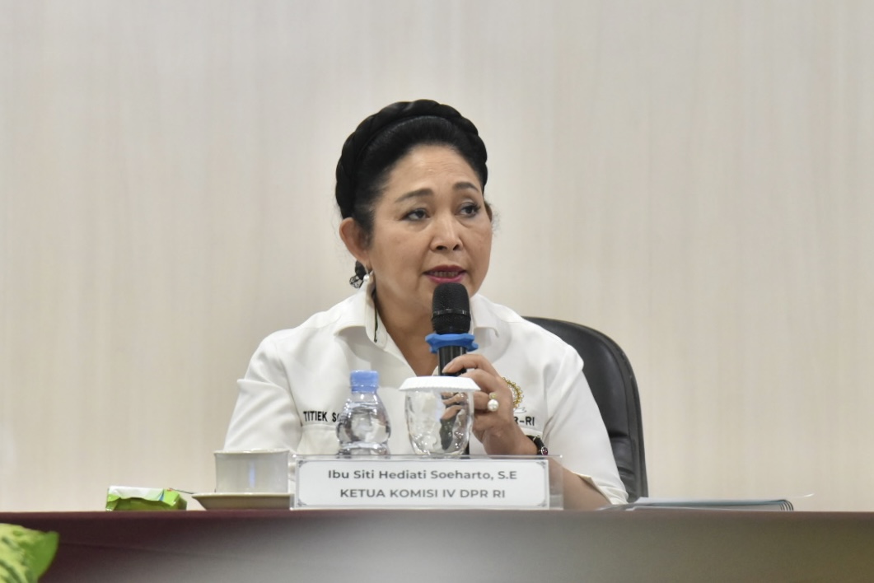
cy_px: 292
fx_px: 2914
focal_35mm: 120
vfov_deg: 11.4
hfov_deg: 17.1
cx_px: 437
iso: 5000
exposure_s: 1/100
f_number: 5.6
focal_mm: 120
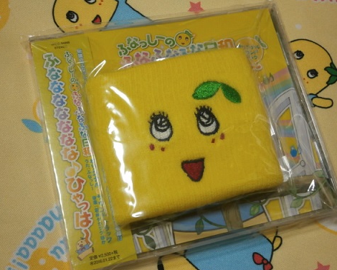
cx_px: 181
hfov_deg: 37.3
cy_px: 137
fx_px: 499
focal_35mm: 50
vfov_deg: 30.3
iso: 200
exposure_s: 1/13
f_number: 3.4
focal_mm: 8.3
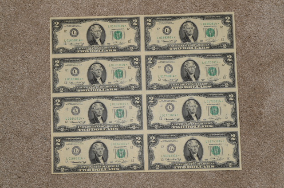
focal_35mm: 69
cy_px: 94
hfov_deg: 29.3
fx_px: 543
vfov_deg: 19.6
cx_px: 142
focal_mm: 46
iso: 100
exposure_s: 1/60
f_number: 8
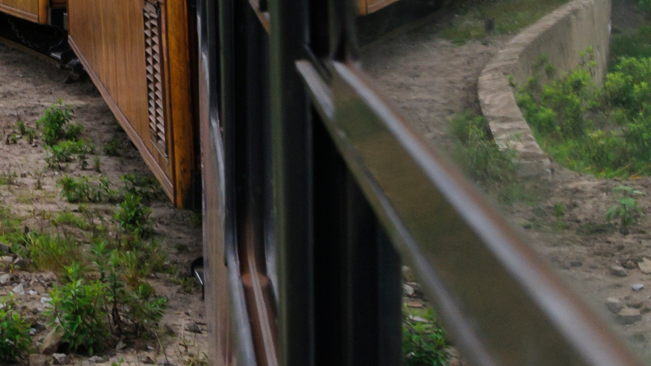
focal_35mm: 118
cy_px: -120
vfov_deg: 10.1
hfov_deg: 16.5
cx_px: -329
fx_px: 2037
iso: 200
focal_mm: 20
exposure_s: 1/125
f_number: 8
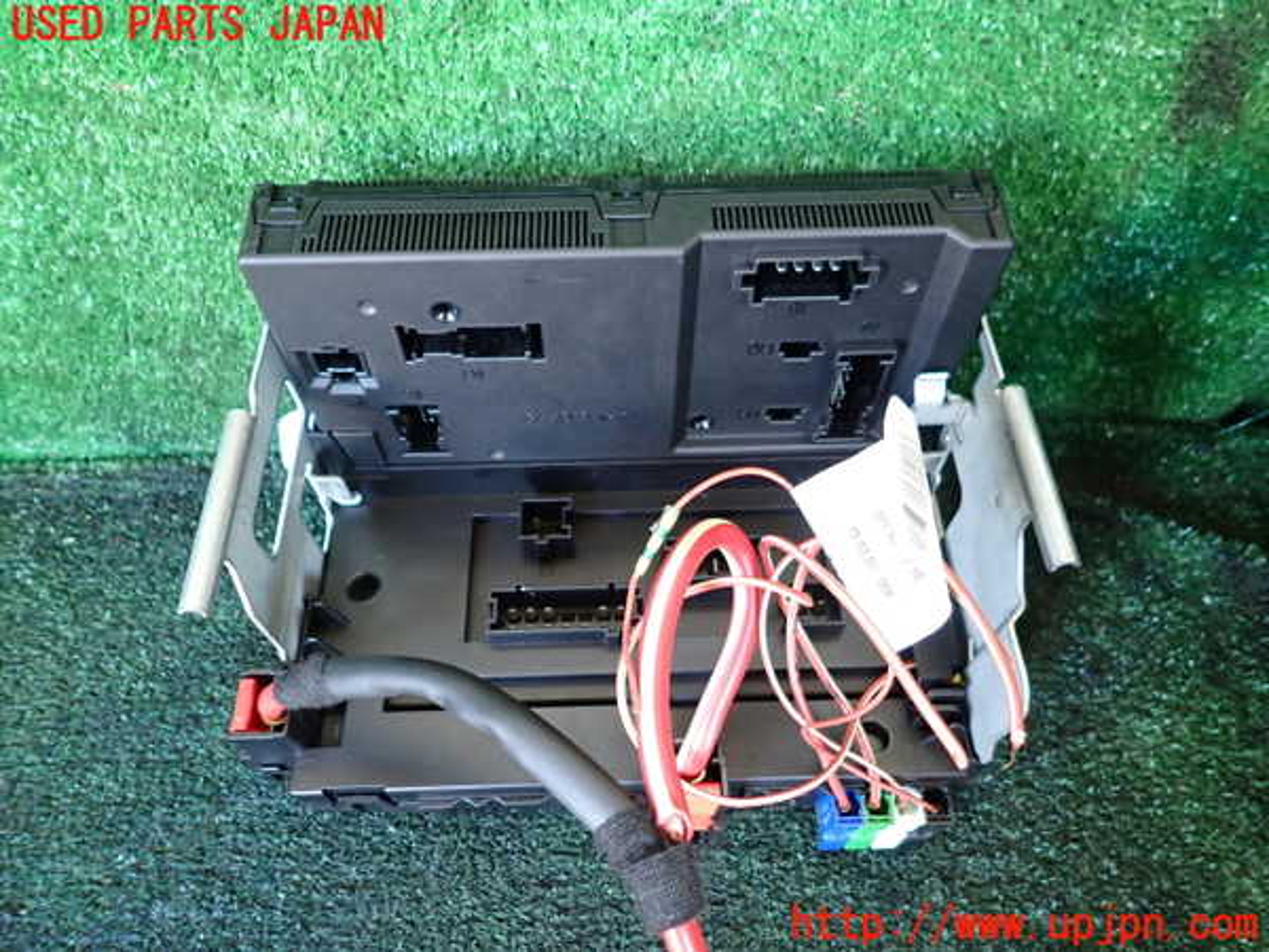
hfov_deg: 69.4
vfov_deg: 54.9
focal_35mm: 25
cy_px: 476
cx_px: 634
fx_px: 916
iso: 500
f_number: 2
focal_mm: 4.5
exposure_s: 1/30
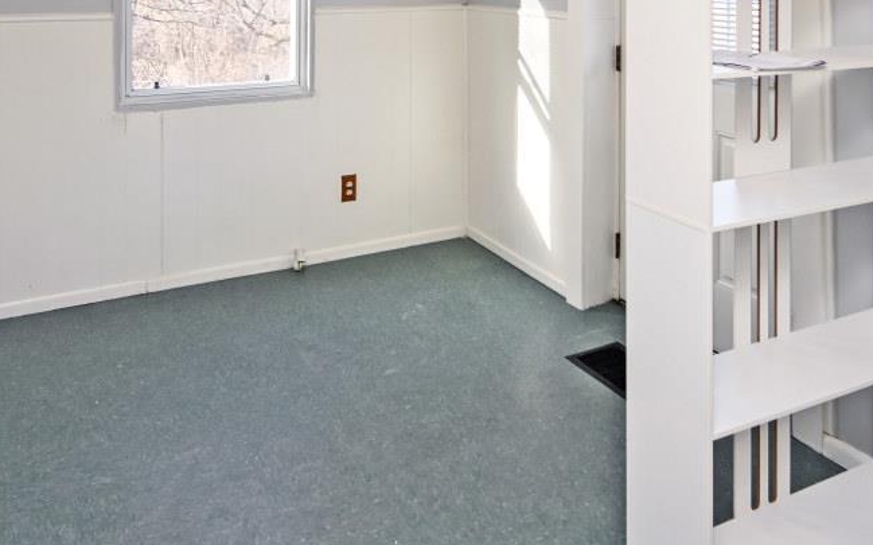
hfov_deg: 58.1
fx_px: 785
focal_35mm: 33
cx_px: 416
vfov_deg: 34.1
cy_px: -27
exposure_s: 1/80
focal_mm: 14
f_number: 4.5
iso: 200
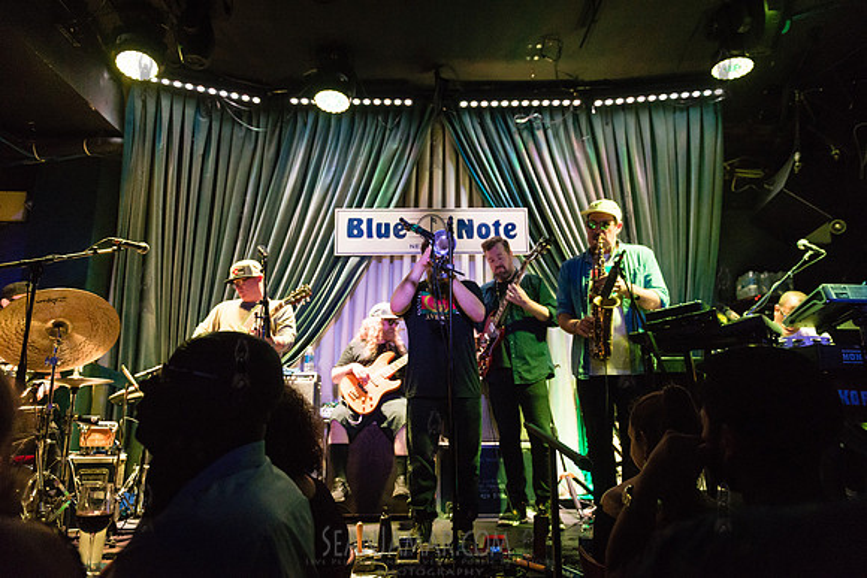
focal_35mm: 24
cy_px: 289
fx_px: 578
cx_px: 434
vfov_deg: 53.2
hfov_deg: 73.7
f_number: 2.8
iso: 4000
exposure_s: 1/400
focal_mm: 24
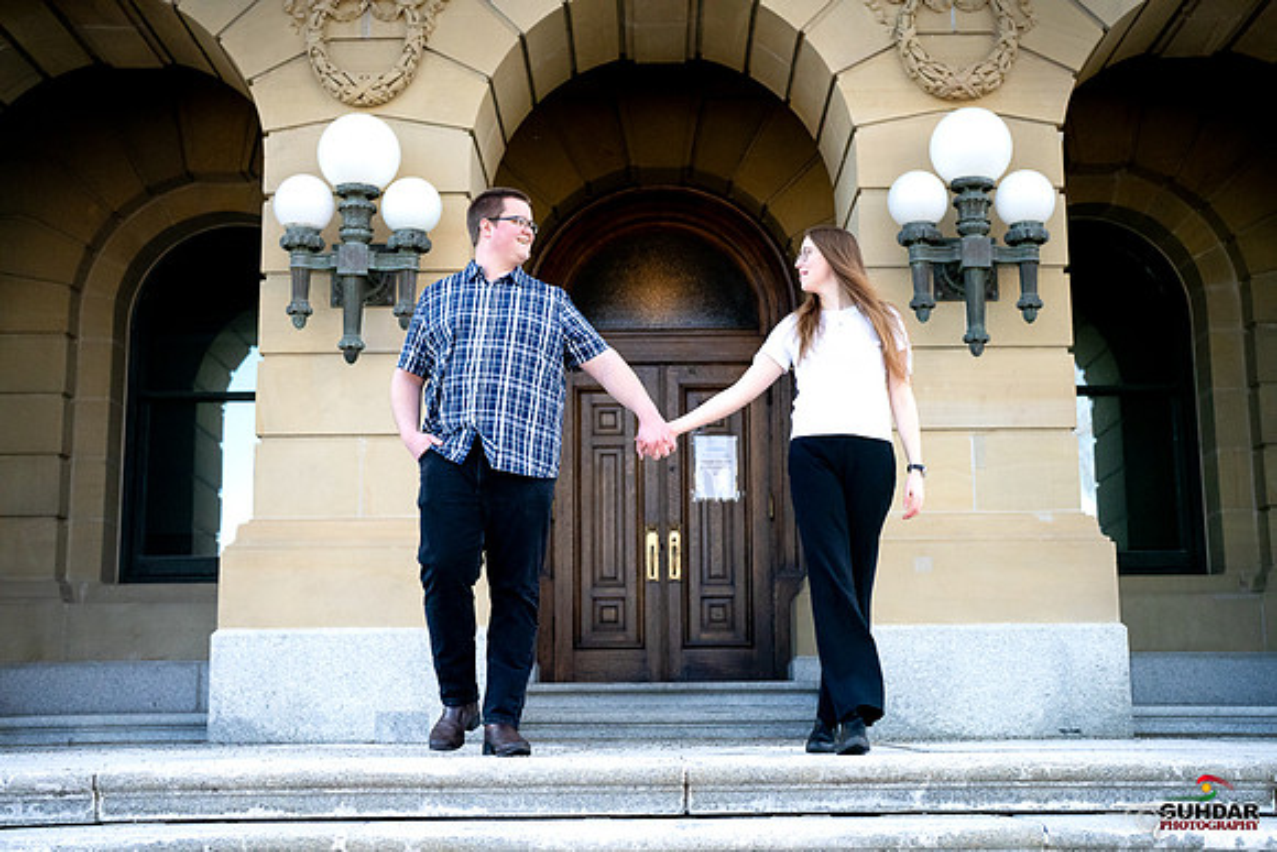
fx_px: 1774
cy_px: 426
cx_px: 638
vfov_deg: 27.0
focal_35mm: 50
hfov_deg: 39.6
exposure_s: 1/8000
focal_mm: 50
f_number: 3.5
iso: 6400
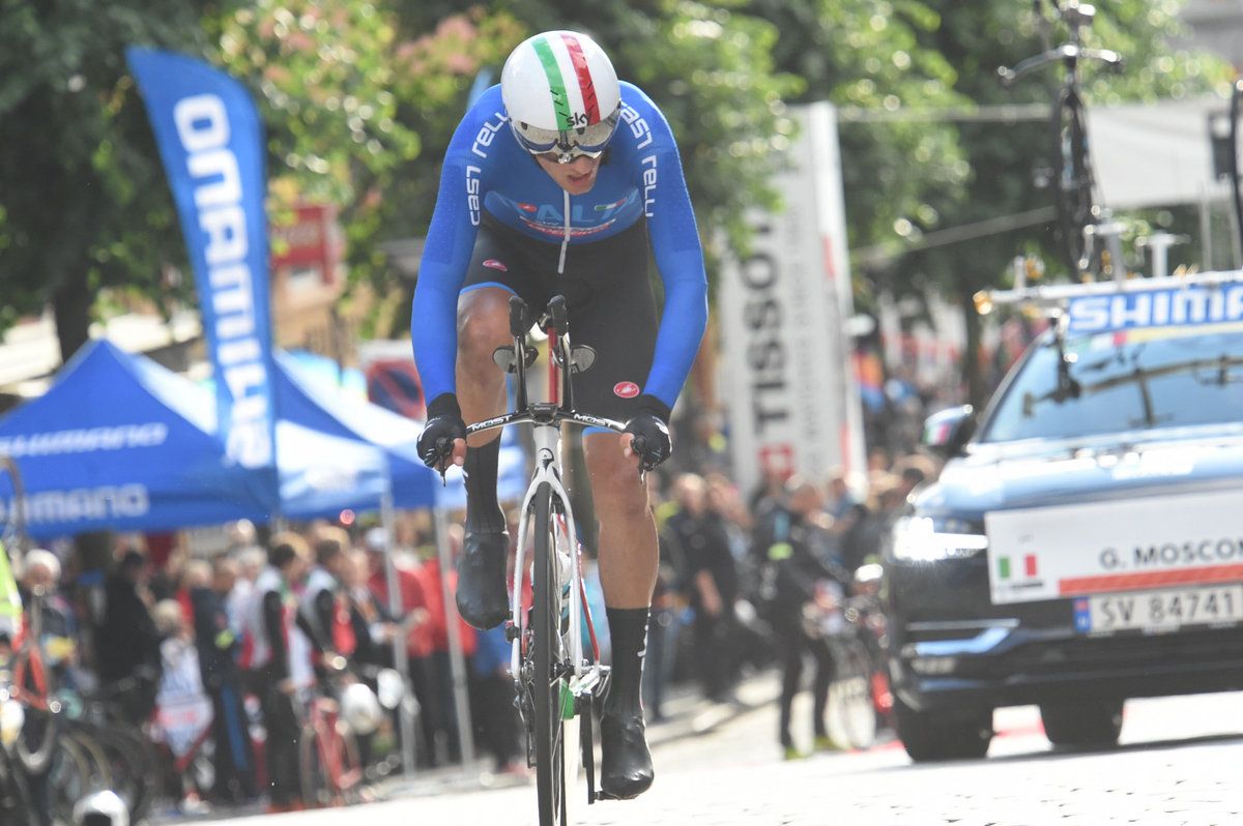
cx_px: 622
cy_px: 413
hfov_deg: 7.6
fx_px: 9315
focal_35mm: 270
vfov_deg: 5.1
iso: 4000
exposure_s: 1/1000
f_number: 9
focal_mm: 270
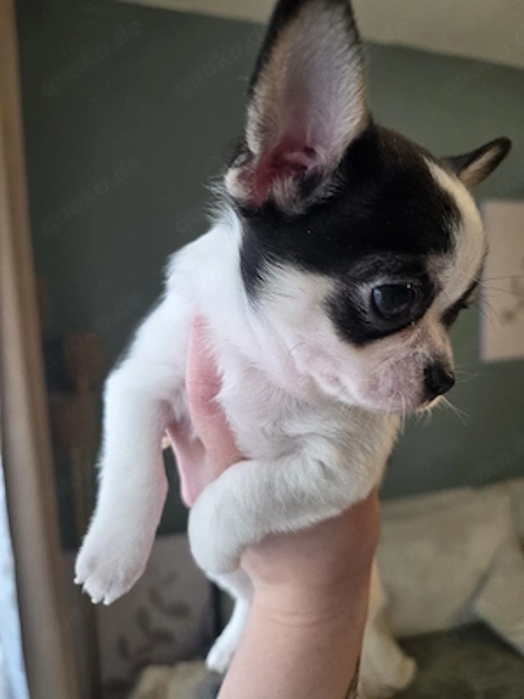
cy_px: 350
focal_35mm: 23
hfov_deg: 58.9
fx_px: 464
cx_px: 262
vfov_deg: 73.9
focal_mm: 6.3
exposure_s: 1/101
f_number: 1.7
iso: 200
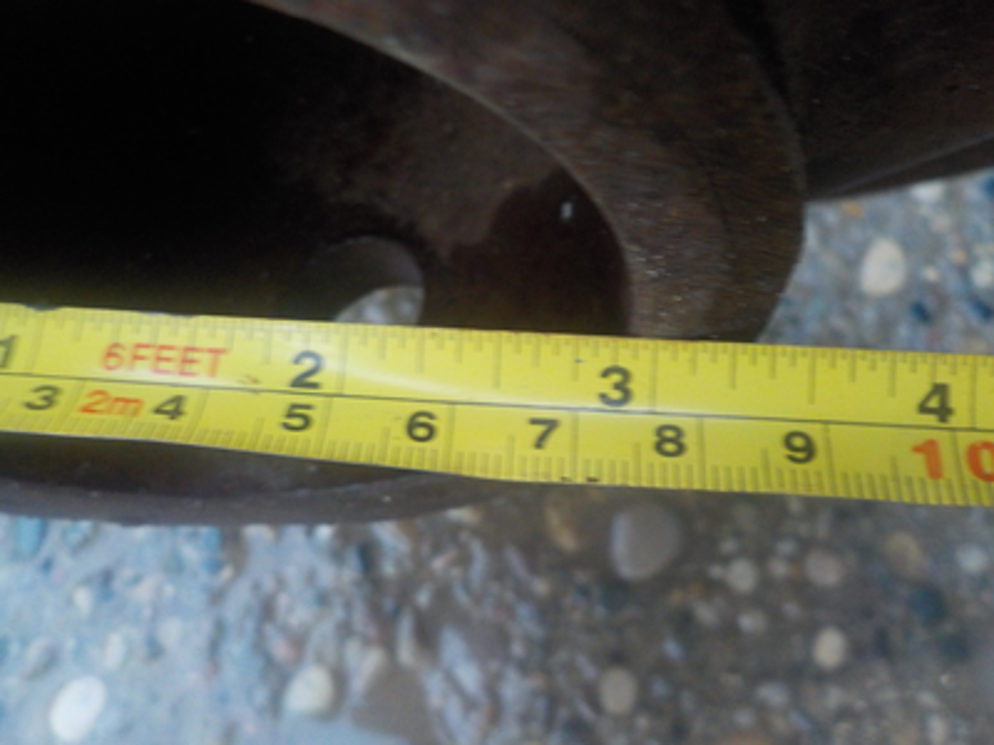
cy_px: 372
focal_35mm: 30
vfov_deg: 46.8
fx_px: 861
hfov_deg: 60.0
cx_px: 497
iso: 400
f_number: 3.3
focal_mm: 4.1
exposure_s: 1/25
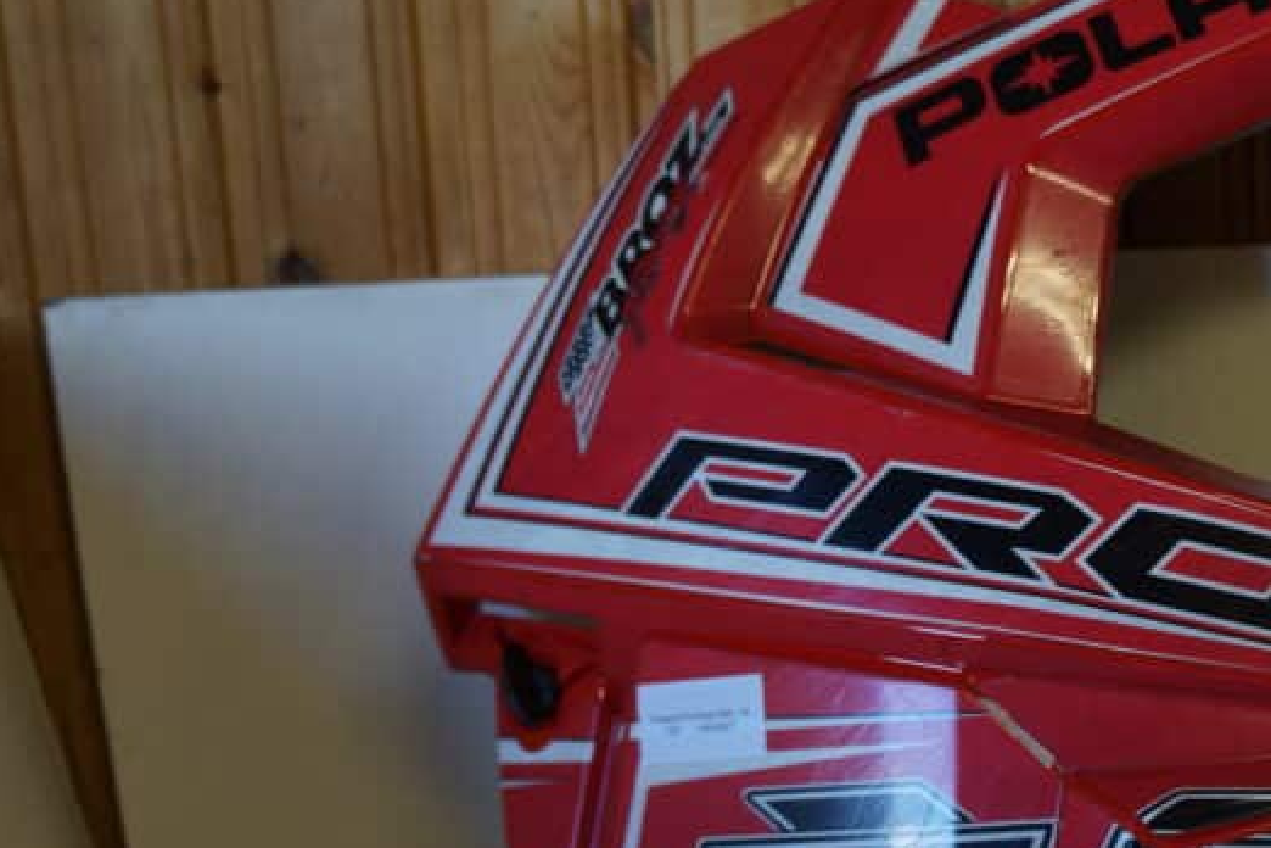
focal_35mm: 53
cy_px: 506
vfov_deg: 25.5
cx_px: 1157
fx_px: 1871
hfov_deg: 35.2
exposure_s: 1/60
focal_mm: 18
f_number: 3.5
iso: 200
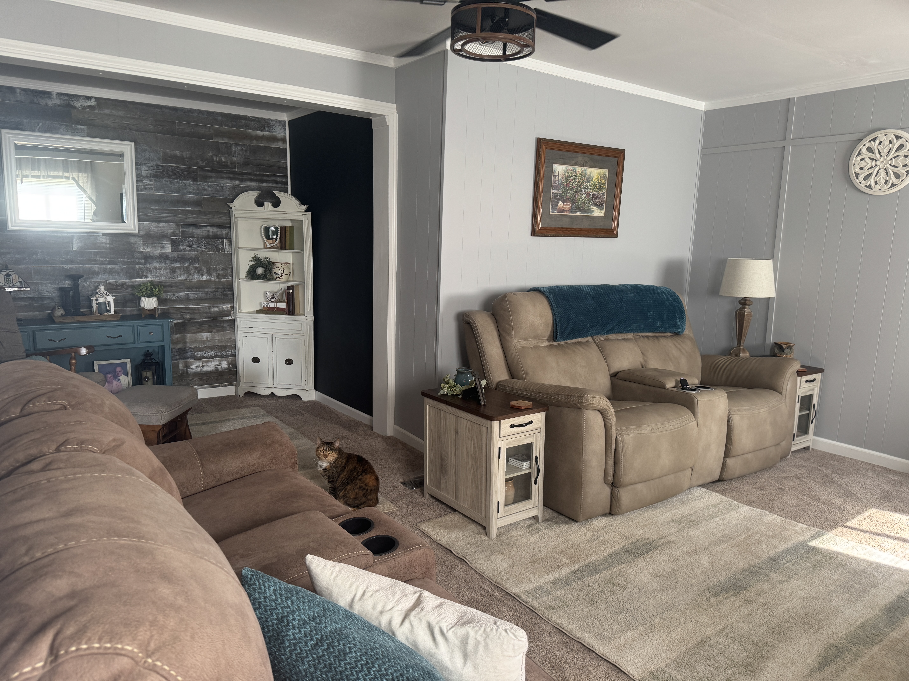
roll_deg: -1.1
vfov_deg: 56.8
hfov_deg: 71.6
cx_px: 454
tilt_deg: -10.9
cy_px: 340
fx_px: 630
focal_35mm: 24
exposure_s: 1/121
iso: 200
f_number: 1.78
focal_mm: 6.76
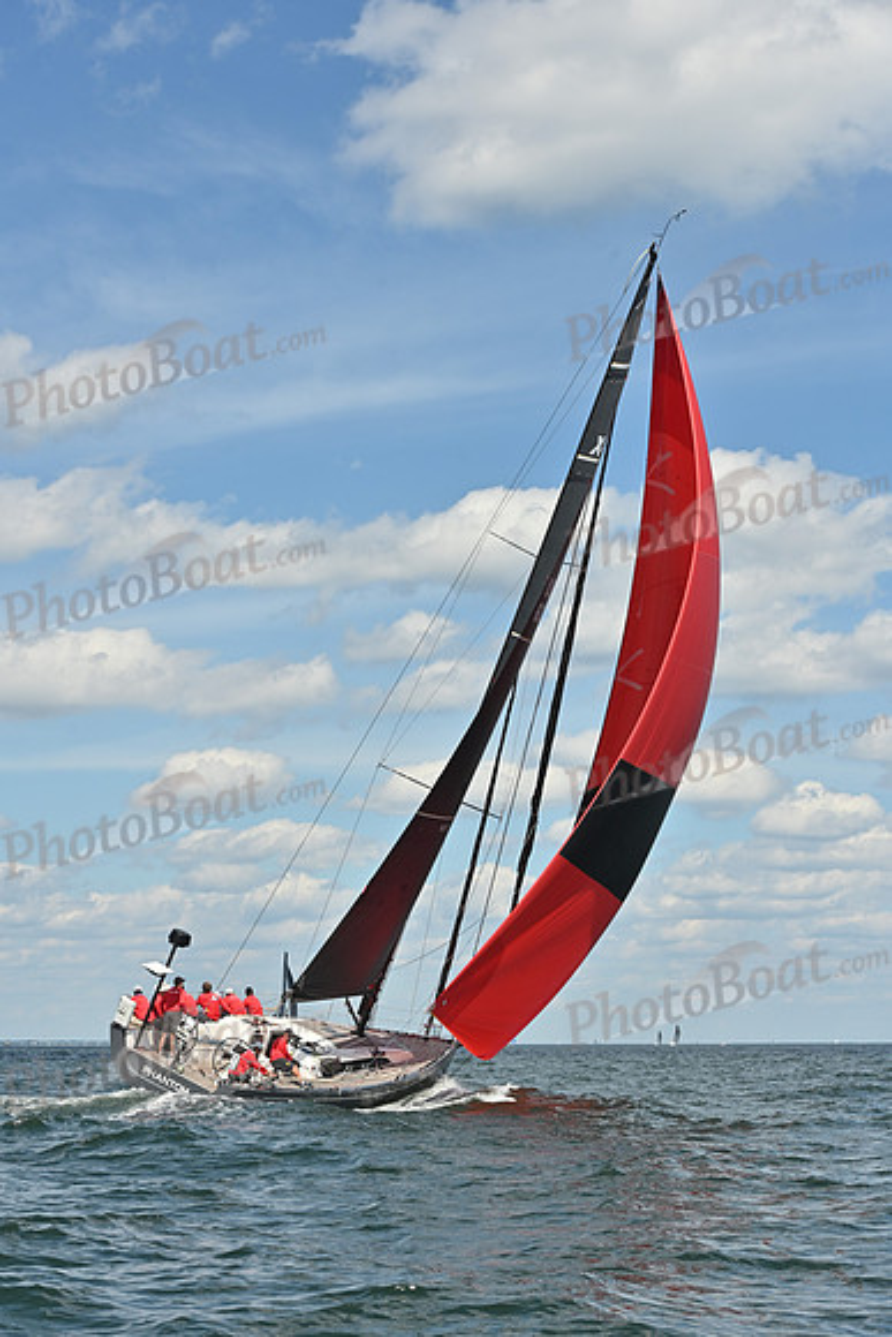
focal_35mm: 70
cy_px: 668
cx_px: 446
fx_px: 2600
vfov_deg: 28.8
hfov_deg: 19.5
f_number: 9
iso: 250
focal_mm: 70
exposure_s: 1/1000
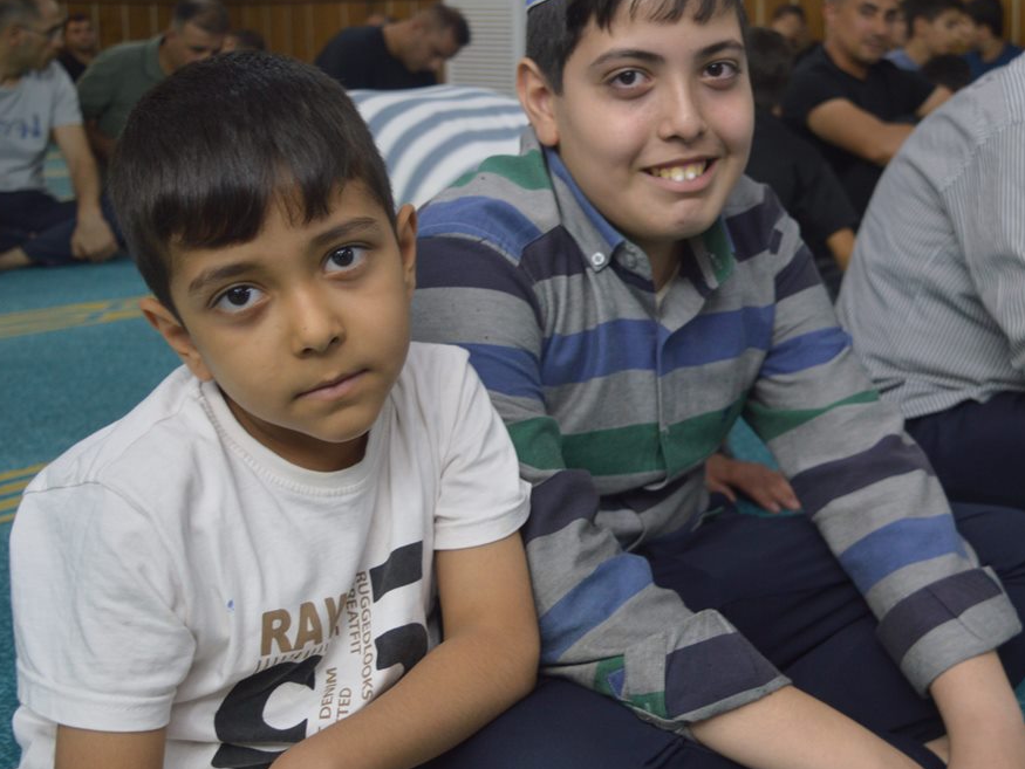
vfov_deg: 28.2
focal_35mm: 52
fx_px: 1533
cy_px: 335
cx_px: 772
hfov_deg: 36.1
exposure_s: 1/40
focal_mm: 23
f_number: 3.8
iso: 400
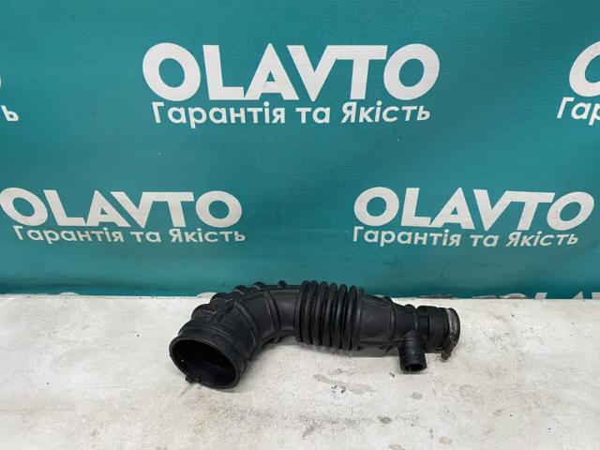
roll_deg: +0.4
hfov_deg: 67.3
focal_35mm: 26
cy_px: 225
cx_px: 300
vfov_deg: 53.1
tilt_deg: -37.1
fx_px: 451
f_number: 1.8
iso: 100
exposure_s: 1/50
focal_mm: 4.25
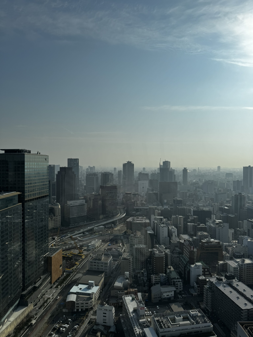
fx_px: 234
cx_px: 126
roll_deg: -0.5
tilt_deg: +1.1
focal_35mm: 24
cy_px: 168
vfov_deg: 71.6
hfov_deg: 56.8
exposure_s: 1/12346
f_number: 1.78
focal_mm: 6.76
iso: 64
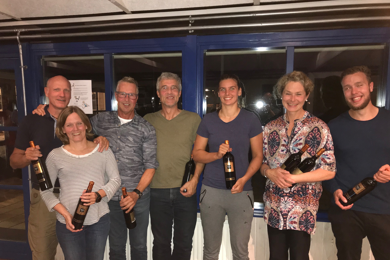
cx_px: 190
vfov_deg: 43.5
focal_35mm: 30
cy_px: 148
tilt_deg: -6.7
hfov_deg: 61.9
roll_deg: -0.2
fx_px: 325
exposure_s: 1/17
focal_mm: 3.99
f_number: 1.8
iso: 125
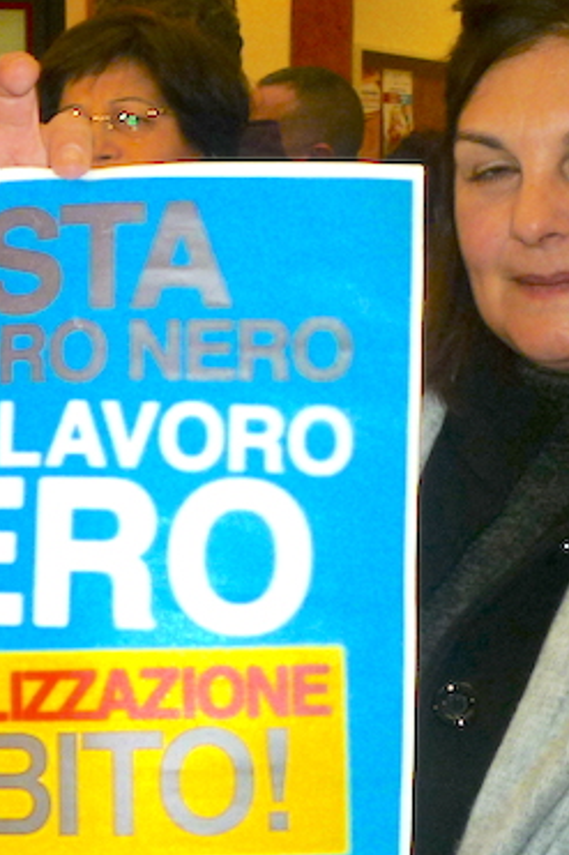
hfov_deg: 20.7
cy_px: 548
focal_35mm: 65
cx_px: 129
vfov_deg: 30.8
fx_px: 1542
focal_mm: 5.2
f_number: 3.3
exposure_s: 1/30
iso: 100
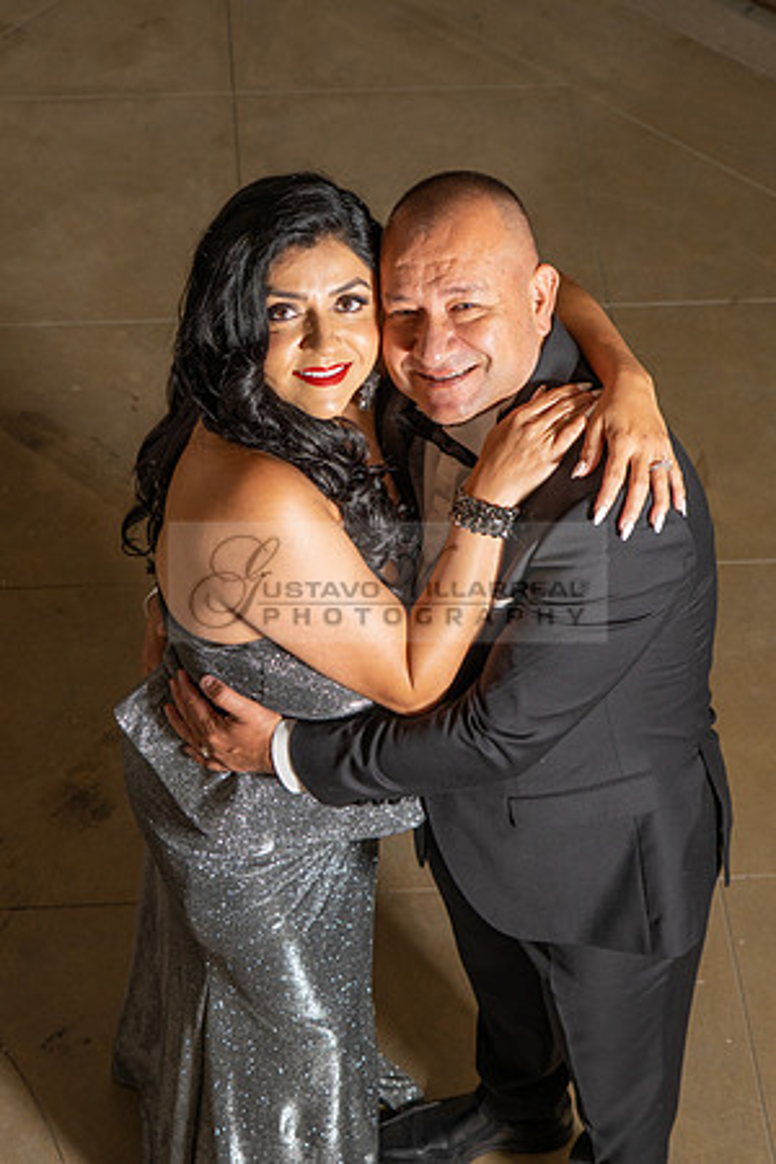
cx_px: 280
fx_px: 2786
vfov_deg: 23.6
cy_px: 533
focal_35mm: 86
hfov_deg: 15.8
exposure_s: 1/200
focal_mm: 53
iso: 400
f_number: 4.5
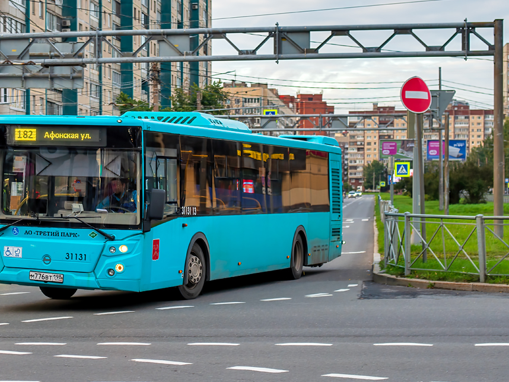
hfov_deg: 23.0
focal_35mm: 84
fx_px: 1235
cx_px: 106
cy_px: 147
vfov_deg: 17.6
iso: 400
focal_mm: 50
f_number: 5
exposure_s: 1/160
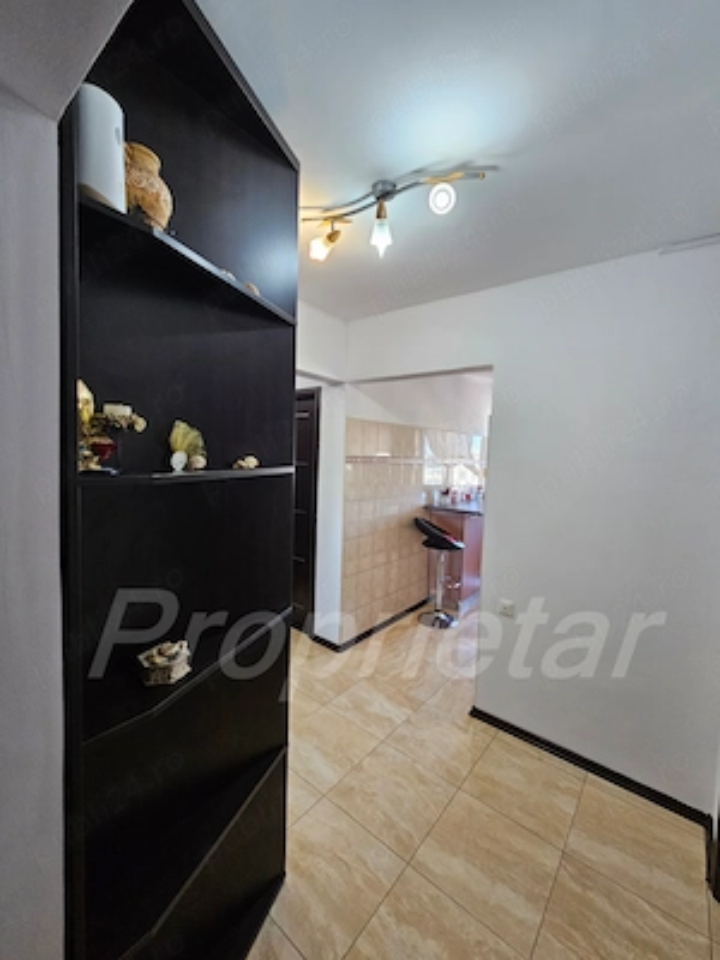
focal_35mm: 13
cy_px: 480
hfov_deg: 89.9
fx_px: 361
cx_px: 360
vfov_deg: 106.2
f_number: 2.2
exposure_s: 1/50
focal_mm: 2.2
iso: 320
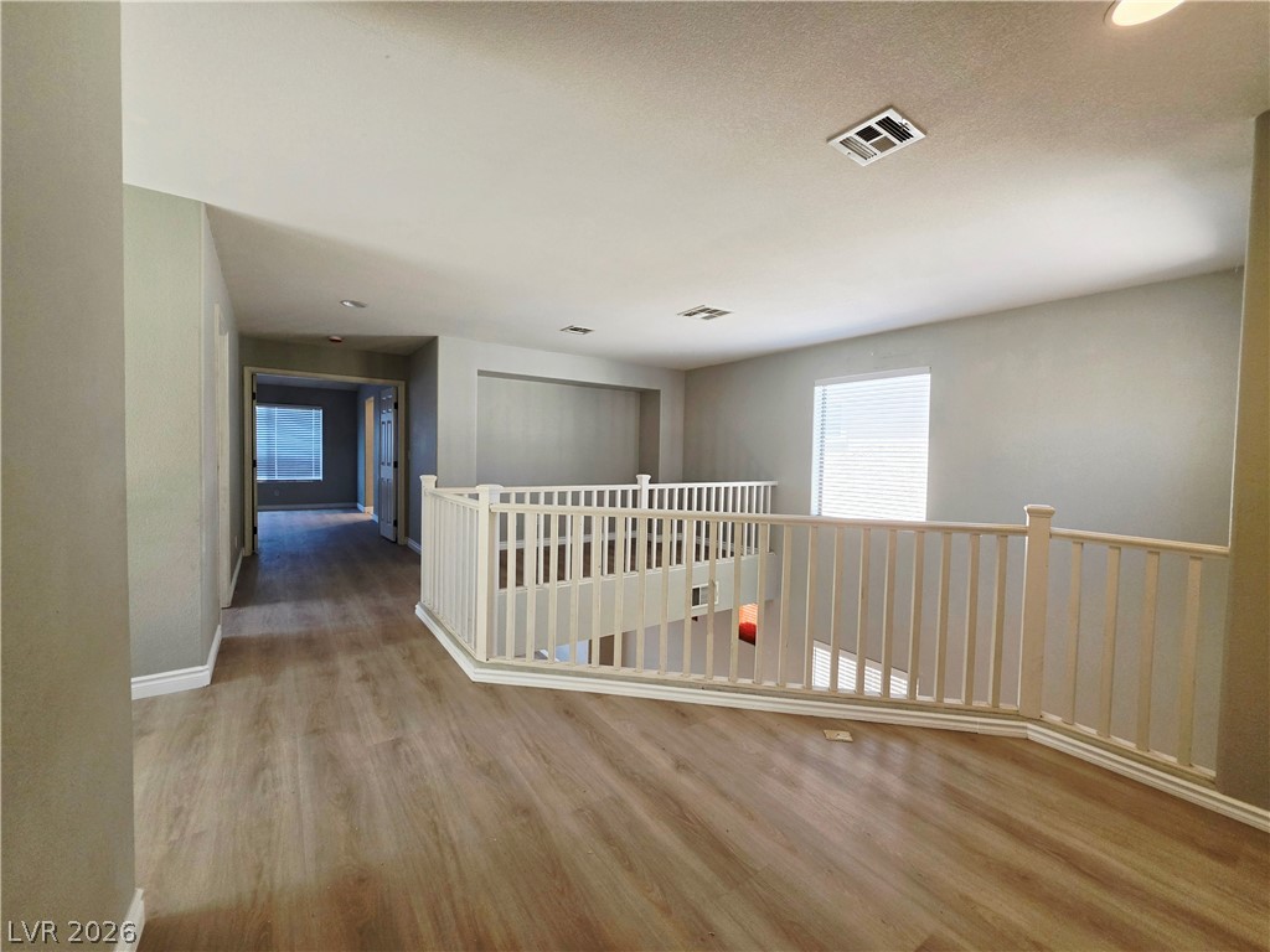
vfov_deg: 89.9
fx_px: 477
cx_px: 635
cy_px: 476
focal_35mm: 13
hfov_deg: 106.2
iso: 80
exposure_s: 1/120
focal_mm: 2.2
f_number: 1.9
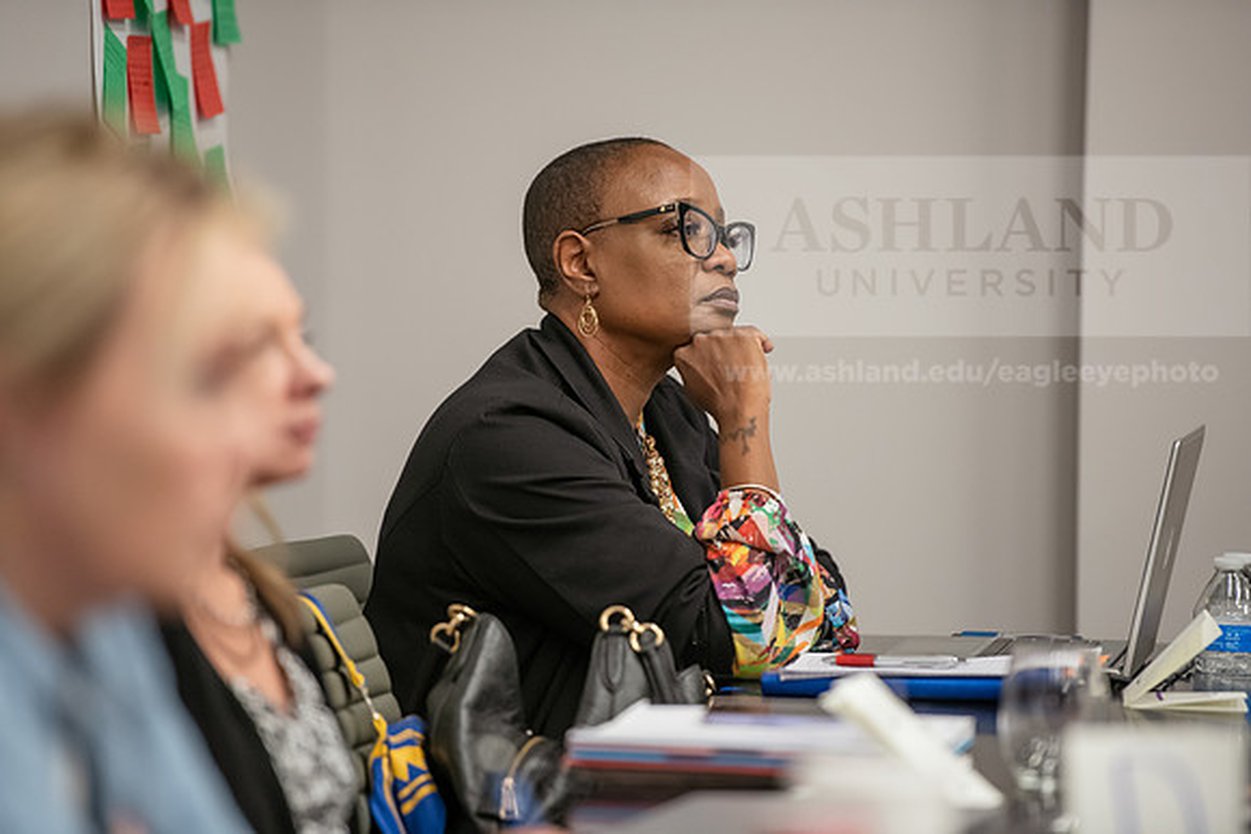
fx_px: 6951
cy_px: 417
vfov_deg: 6.9
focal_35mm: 200
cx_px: 626
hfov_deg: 10.3
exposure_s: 1/200
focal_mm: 200
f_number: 2.8
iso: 2000
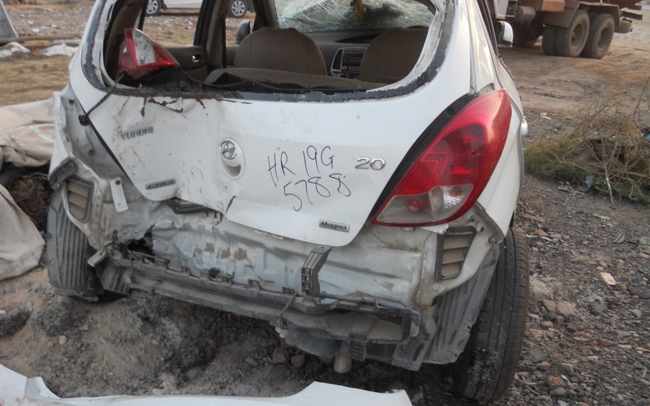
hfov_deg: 55.0
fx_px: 620
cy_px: 214
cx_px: 270
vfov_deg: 36.3
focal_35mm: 35
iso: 80
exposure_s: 1/60
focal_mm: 4.9
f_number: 3.2
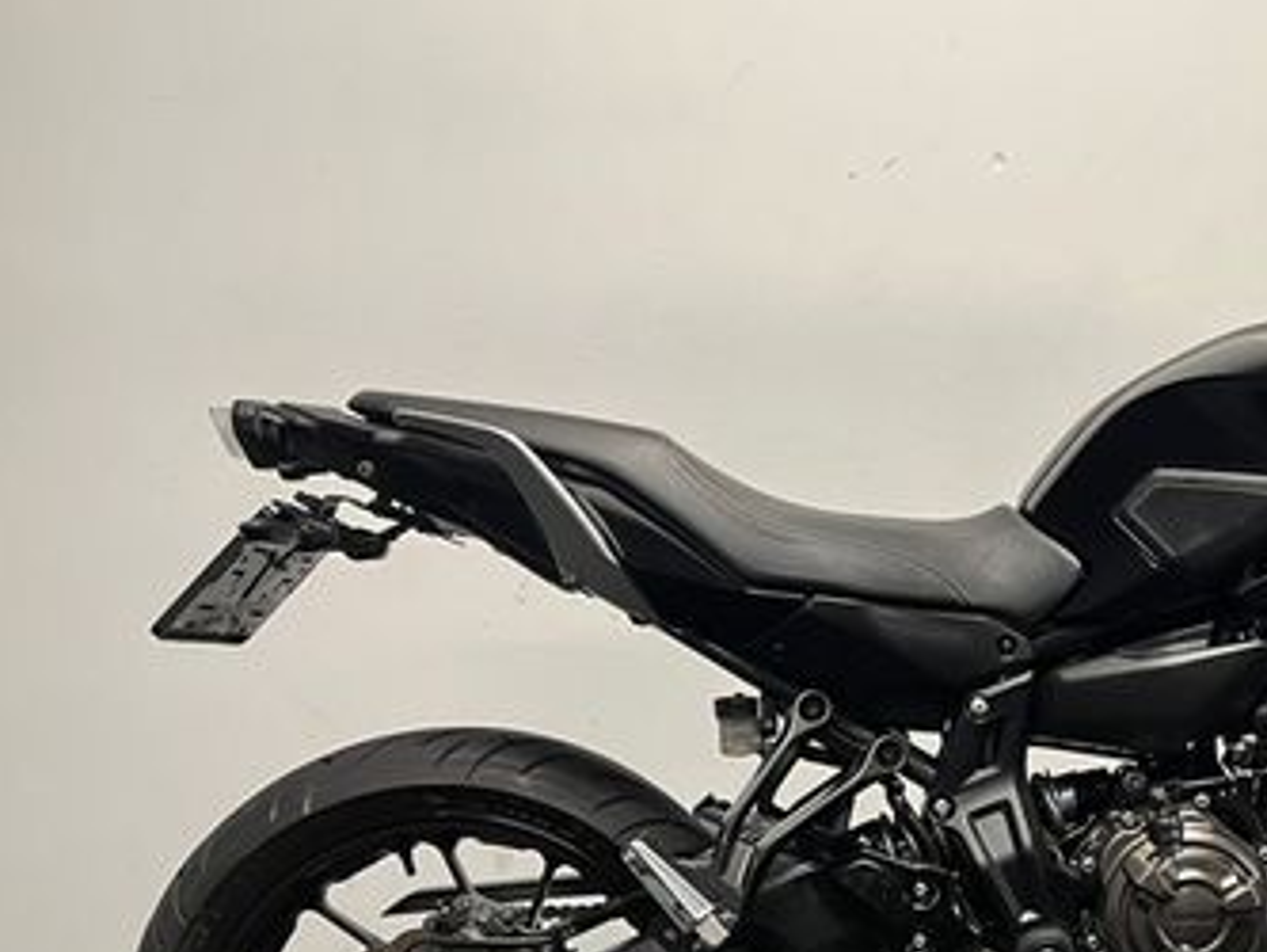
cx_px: 1153
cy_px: 701
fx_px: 1831
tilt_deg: -7.1
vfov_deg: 28.7
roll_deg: -0.9
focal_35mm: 50
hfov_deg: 35.8
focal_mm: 5.1
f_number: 1.6
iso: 100
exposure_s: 1/50
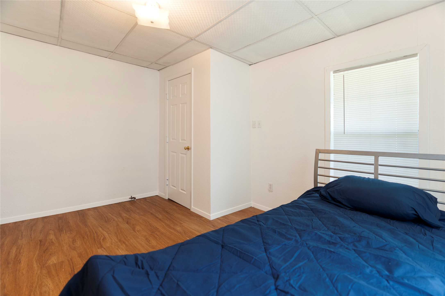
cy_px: 148
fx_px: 198
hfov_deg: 96.7
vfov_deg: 73.7
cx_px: 222
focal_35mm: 16
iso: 200
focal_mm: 16
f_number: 2.8
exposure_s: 1/5
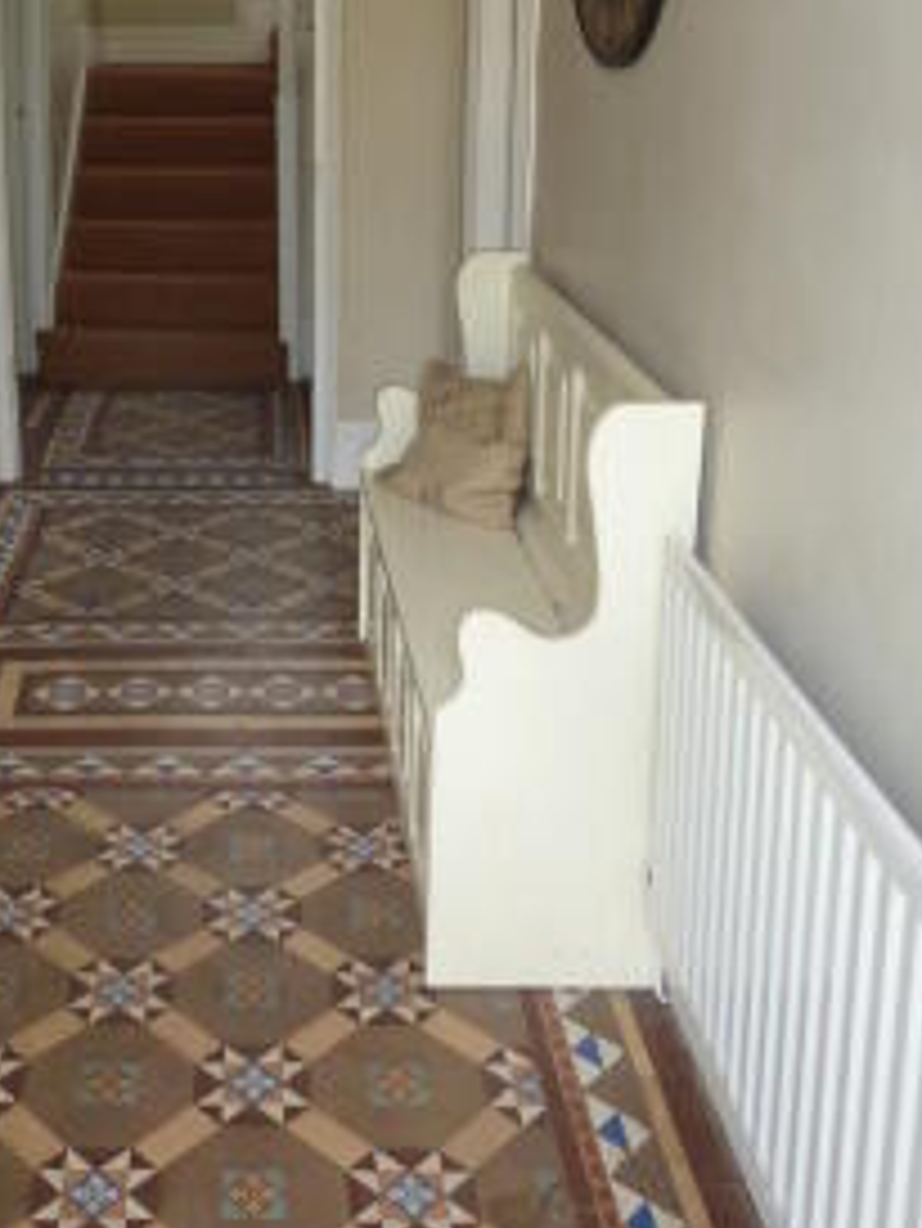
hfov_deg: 35.1
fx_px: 1419
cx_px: 211
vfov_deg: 45.4
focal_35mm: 40
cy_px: 331
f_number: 3.3
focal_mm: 4.1
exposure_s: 1/30
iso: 100
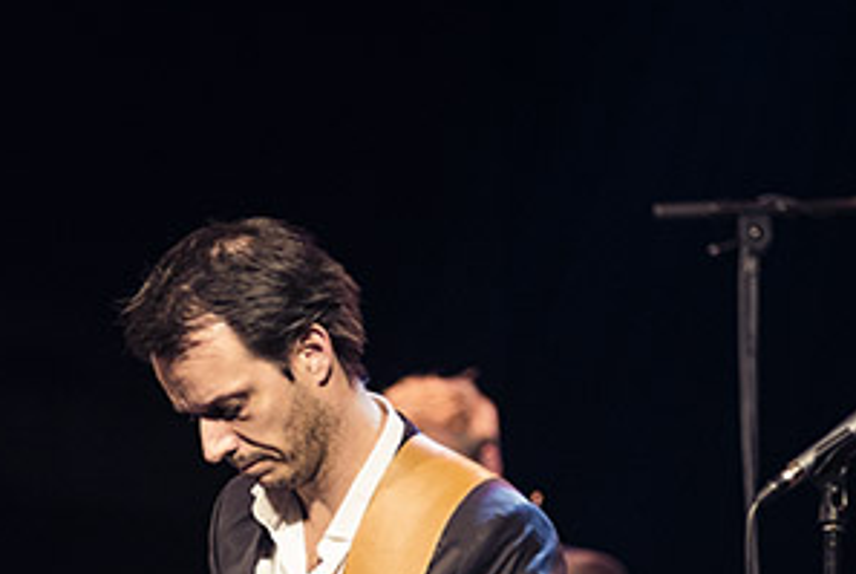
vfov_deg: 4.2
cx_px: 190
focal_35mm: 327
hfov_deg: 6.3
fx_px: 7787
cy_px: 636
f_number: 2.8
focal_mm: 135
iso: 1000
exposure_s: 1/200
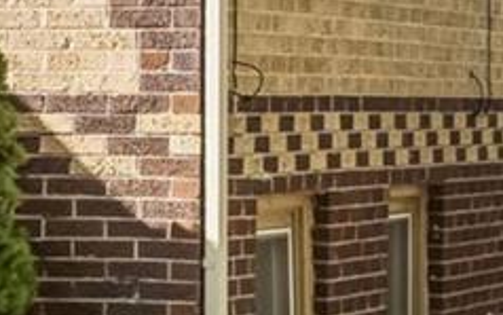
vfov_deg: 5.0
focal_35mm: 260
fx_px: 3566
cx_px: -693
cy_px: -199
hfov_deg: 7.5
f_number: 9
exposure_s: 1/320
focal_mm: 38
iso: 400
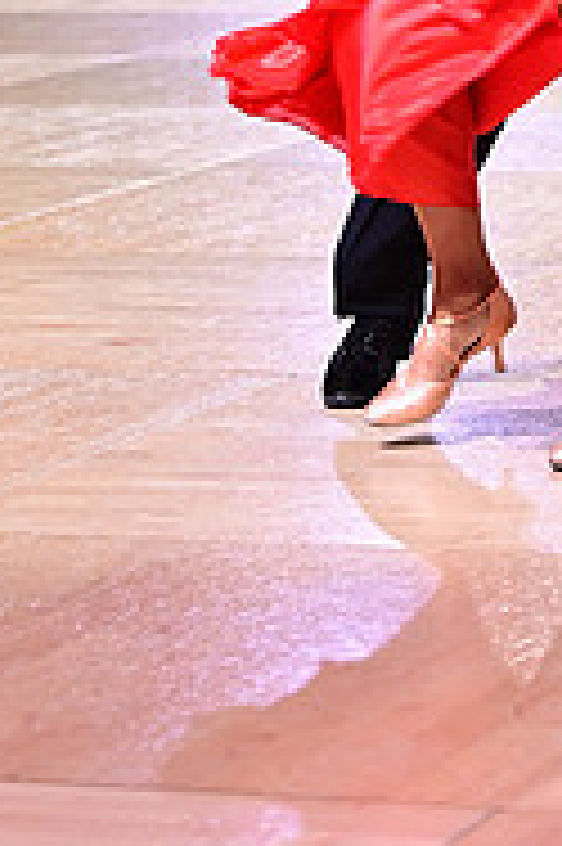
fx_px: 5067
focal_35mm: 216
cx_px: 513
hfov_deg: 6.3
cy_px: -432
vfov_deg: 9.3
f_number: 2.8
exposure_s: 1/400
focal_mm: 70
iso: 1600
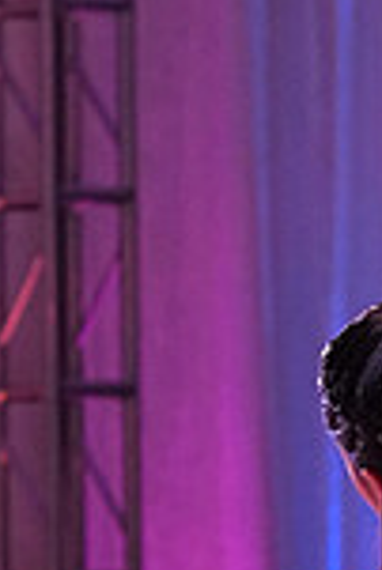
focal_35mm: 577
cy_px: 815
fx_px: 9162
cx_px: 649
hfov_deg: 2.4
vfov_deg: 3.6
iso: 3200
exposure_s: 1/250
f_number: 6.3
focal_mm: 100
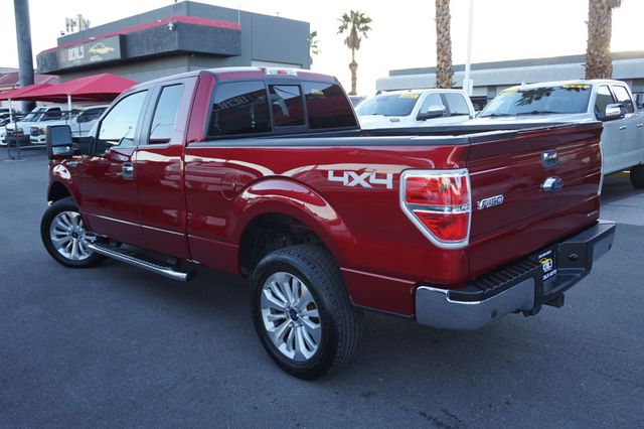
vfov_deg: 43.6
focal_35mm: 30
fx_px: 536
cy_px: 214
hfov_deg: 62.0
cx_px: 322
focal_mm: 20
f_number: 4
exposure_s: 1/60
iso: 160
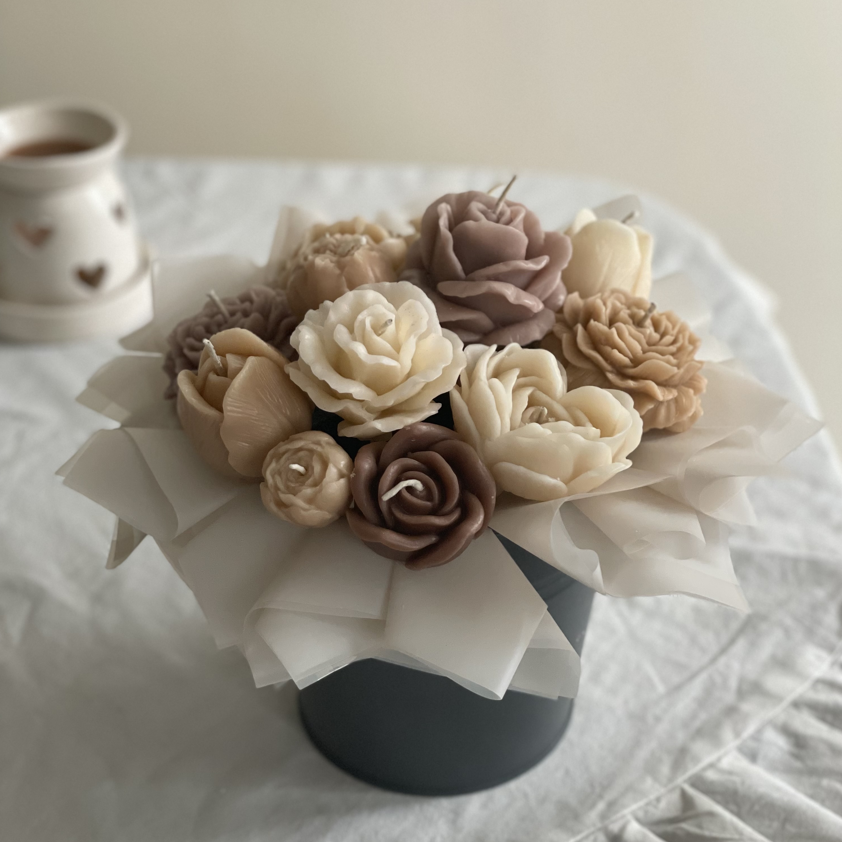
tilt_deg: -36.6
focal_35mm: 62
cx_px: 424
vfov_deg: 27.7
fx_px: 1706
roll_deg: +0.4
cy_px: 480
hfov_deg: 27.7
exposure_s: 1/85
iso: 250
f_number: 2
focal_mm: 6
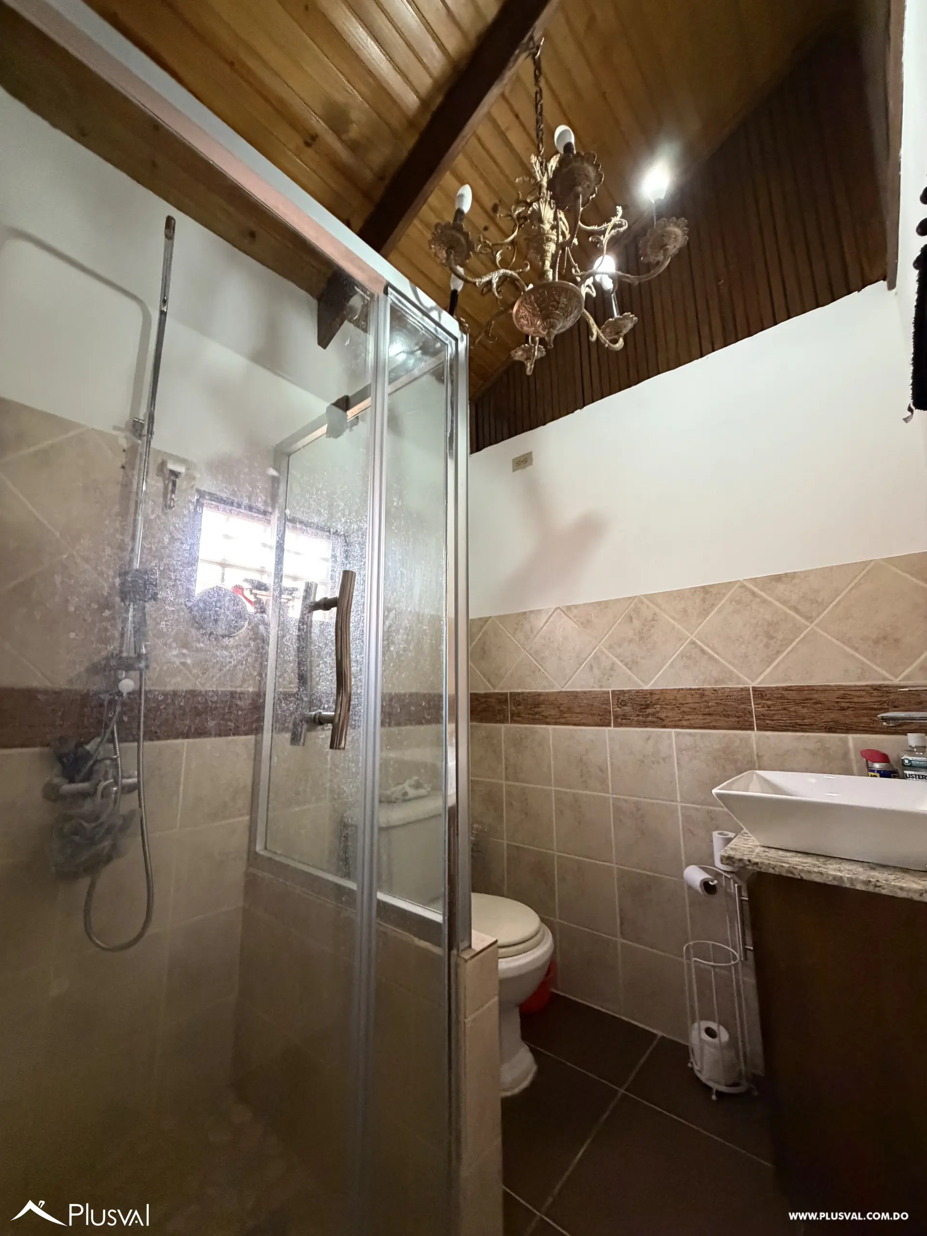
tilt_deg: +8.0
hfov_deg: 85.7
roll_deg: +0.2
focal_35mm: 14
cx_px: 464
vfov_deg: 102.1
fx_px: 500
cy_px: 618
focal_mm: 2.22
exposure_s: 1/60
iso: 800
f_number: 2.2
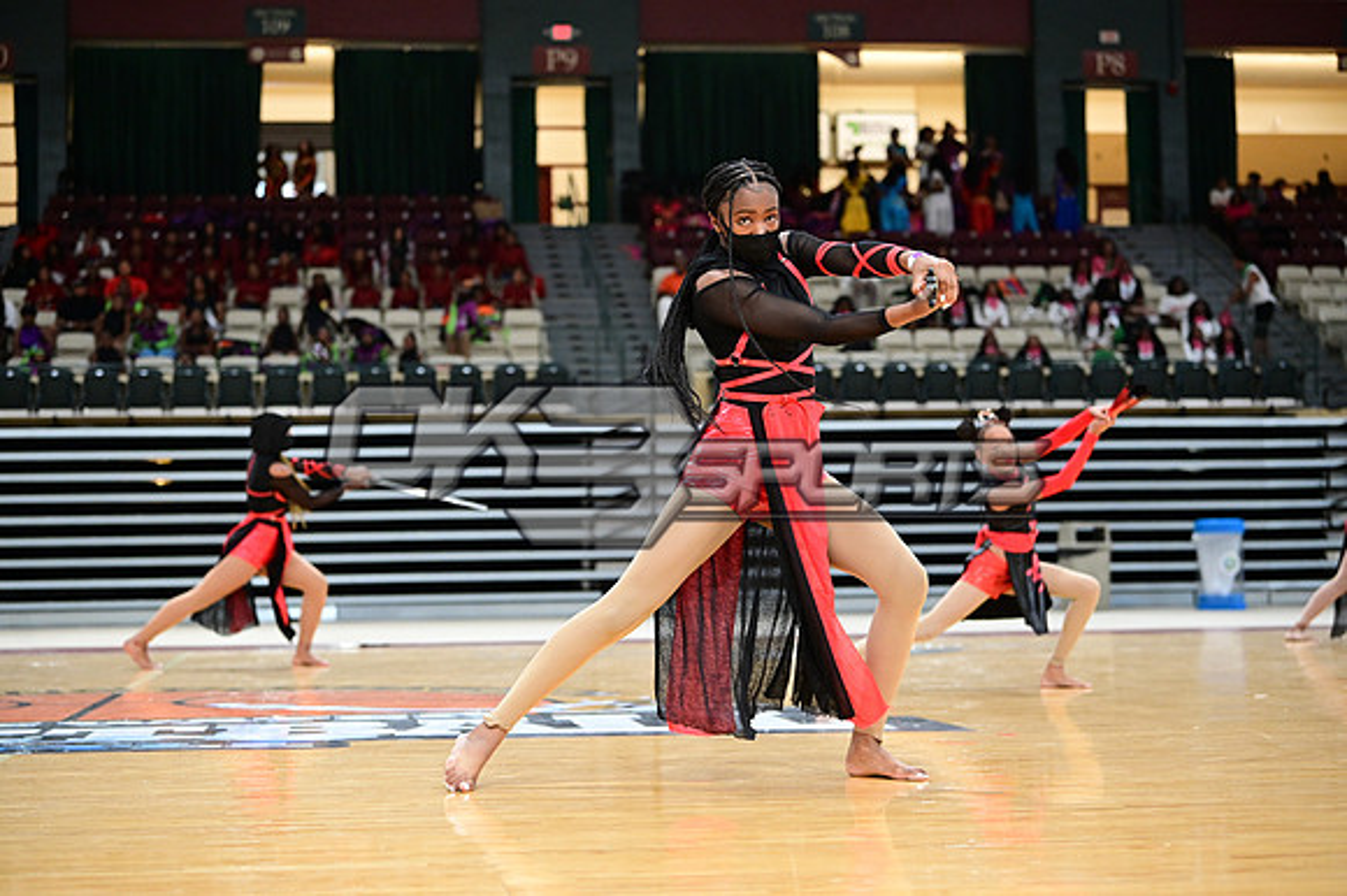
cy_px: 448
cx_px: 674
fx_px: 2618
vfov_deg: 19.4
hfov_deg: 28.9
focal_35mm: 70
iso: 6400
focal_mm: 70
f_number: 3.2
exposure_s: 1/1000
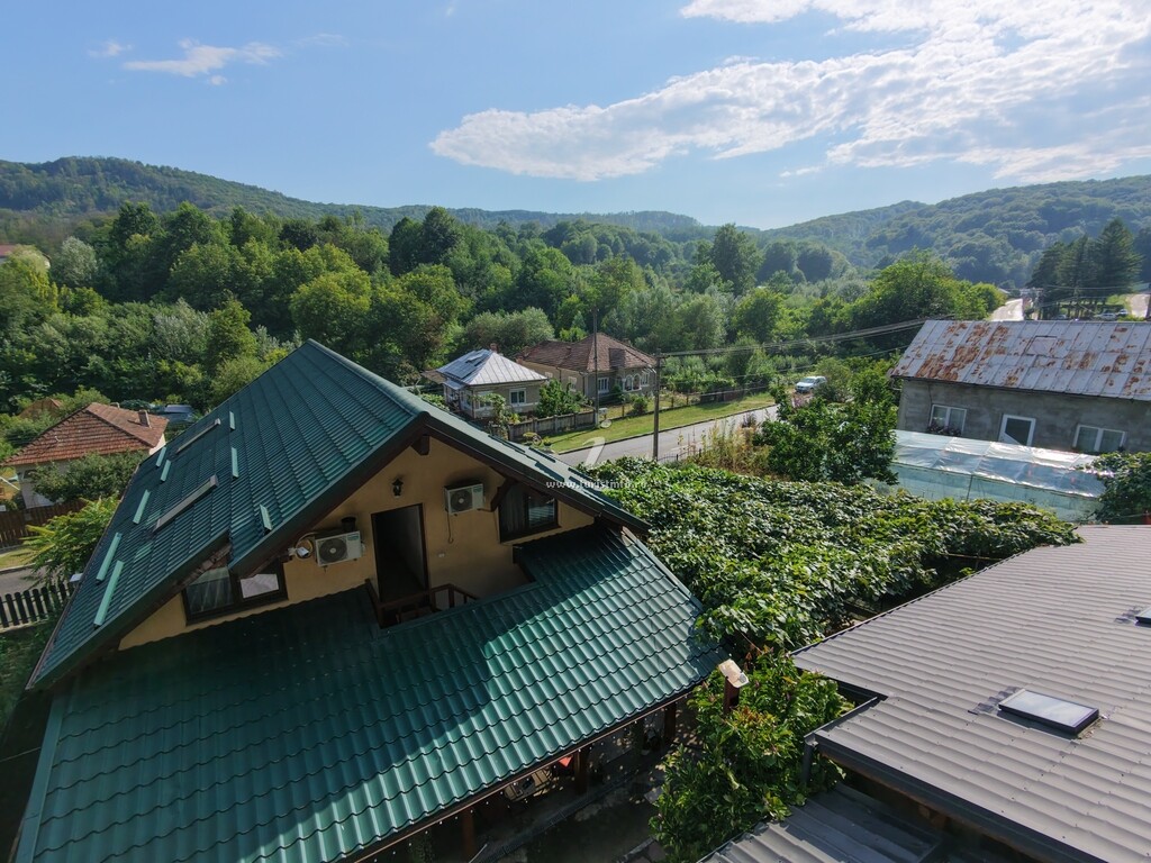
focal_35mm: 16
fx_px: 532
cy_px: 432
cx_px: 576
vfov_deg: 78.1
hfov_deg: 94.5
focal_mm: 3.05
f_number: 2.2
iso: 100
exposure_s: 1/800
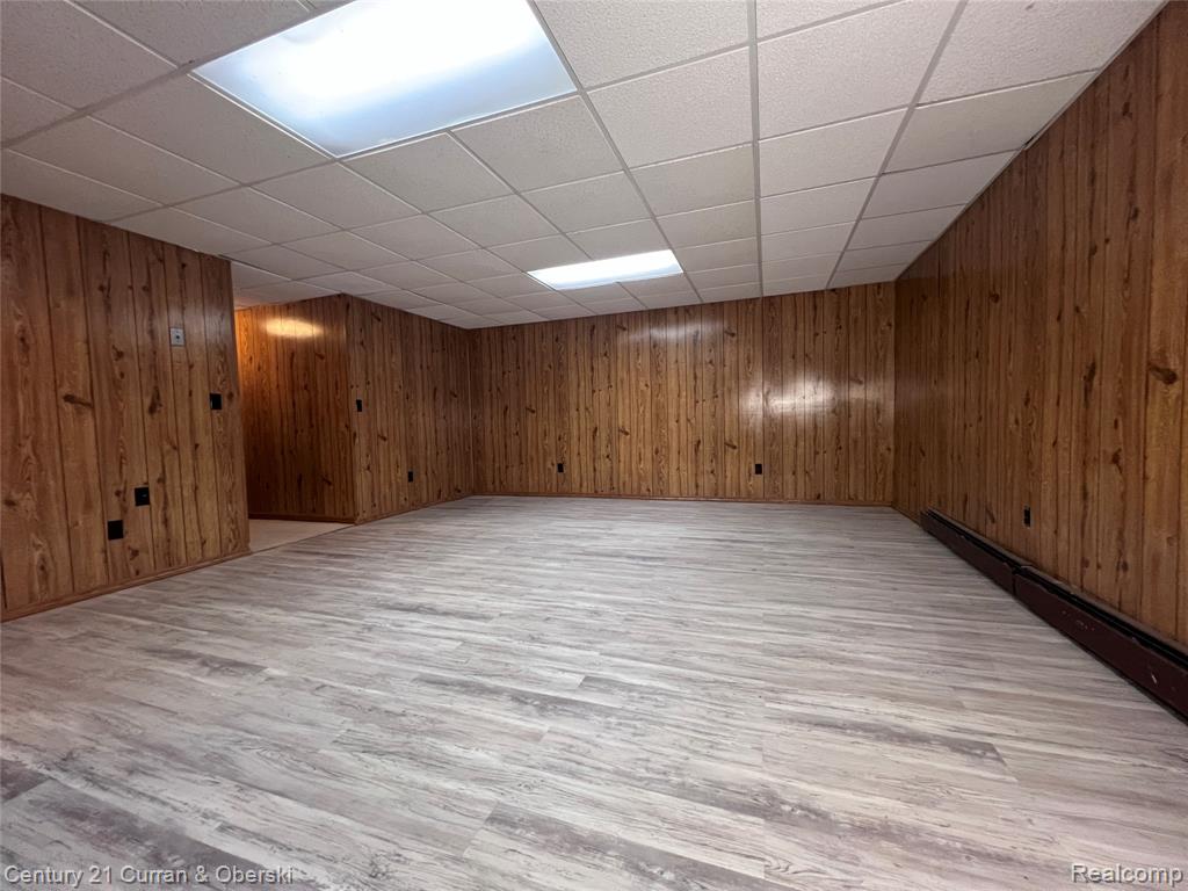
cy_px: 446
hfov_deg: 106.2
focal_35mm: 13
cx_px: 594
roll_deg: +1.5
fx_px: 446
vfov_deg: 89.9
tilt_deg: -3.2
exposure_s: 1/60
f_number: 1.8
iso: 400
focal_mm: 1.57
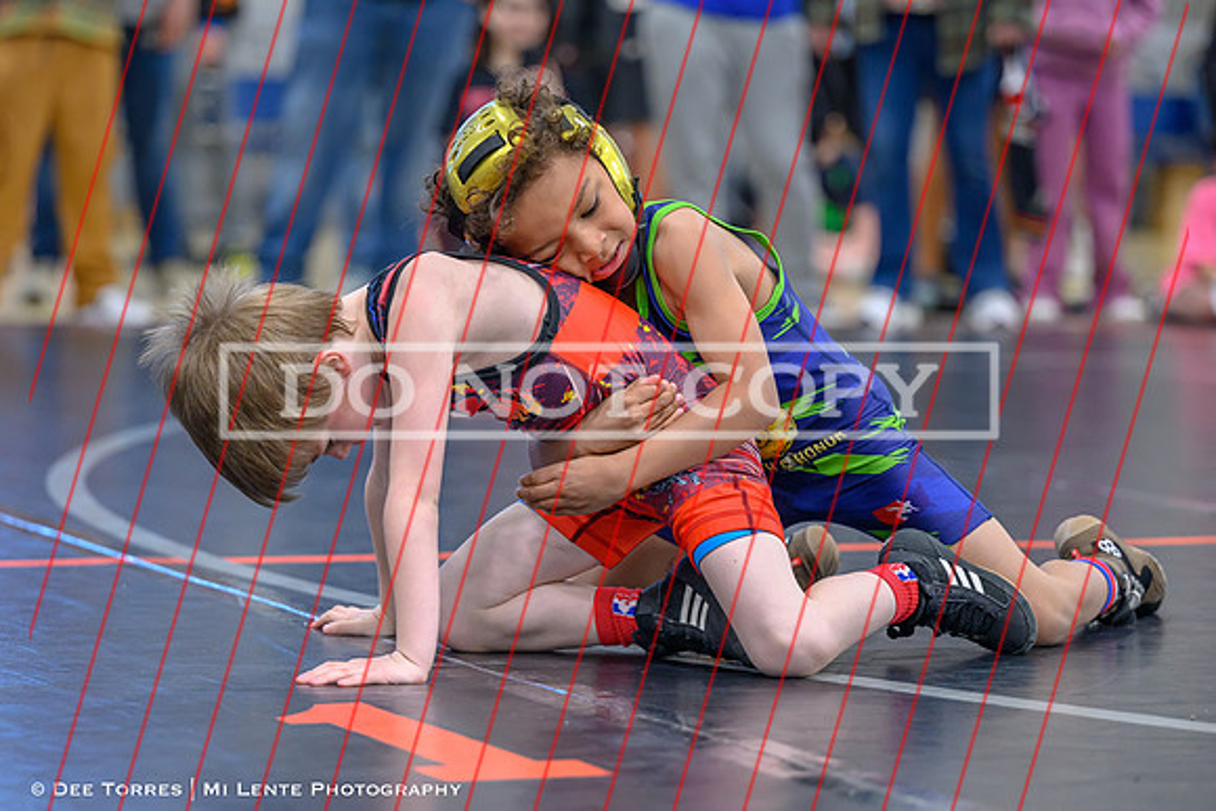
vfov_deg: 9.7
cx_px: 591
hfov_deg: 14.5
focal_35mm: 141
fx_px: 4775
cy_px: 475
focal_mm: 110
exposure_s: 1/640
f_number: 2.8
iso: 2500
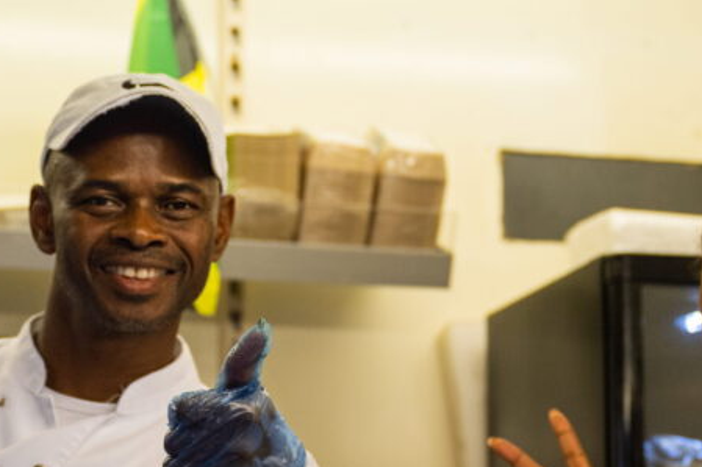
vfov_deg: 12.9
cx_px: 305
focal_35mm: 105
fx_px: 2047
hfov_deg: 19.5
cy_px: 469
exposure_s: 1/320
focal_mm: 46
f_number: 2.8
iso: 500
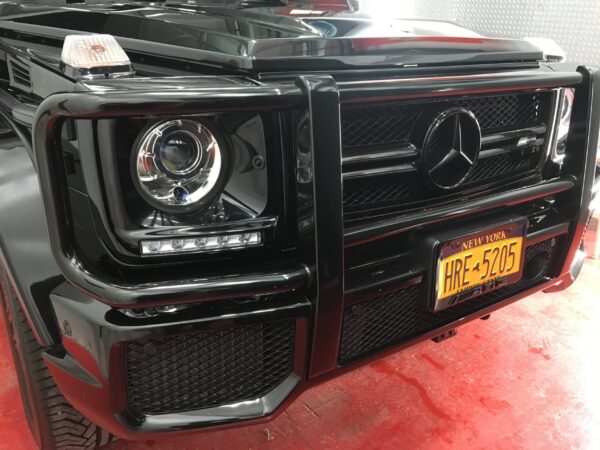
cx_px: 300
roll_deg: -2.2
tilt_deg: -23.5
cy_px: 225
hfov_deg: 61.7
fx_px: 503
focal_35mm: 29
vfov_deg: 48.2
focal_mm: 4.15
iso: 200
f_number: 2.2
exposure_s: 1/20
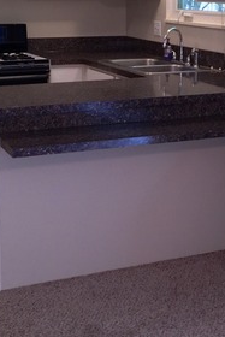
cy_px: 116
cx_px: 137
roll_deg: -2.2
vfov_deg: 29.1
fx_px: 646
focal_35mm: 69
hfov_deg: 19.7
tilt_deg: -11.2
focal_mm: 4.15
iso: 40
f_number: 2.2
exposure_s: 1/30
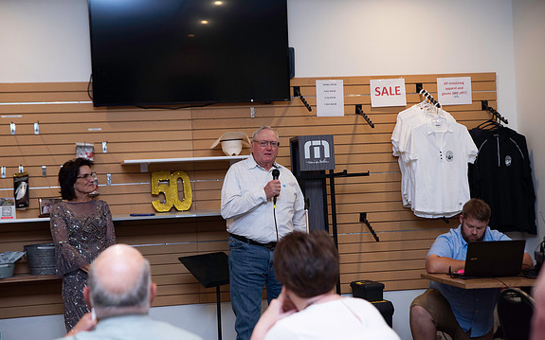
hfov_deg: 28.6
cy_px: 165
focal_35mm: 72
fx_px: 1069
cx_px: 273
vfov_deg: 18.1
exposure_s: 1/125
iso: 250
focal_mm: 70
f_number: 3.2
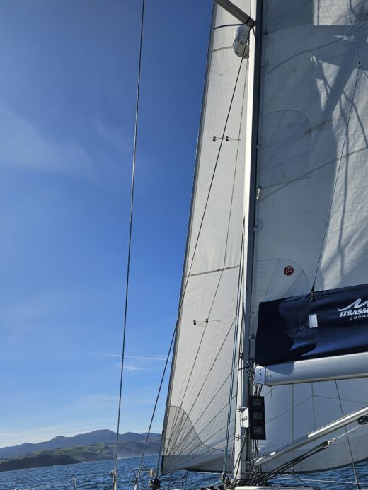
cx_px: 220
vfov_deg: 52.1
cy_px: 355
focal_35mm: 34
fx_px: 482
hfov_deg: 41.6
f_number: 1.8
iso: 25
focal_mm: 5.4
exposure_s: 1/4730
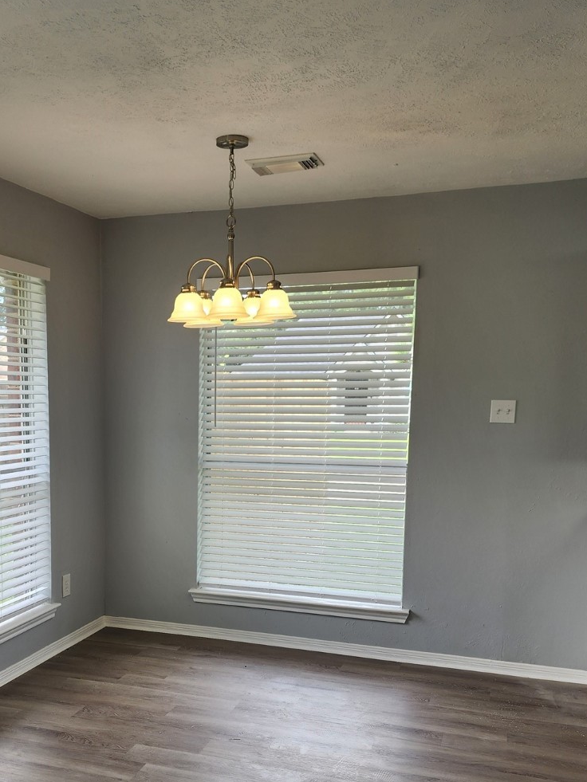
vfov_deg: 50.6
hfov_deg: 39.3
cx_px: 203
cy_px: 506
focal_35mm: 36
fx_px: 814
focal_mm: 6.4
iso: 32
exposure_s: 1/120
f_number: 1.8
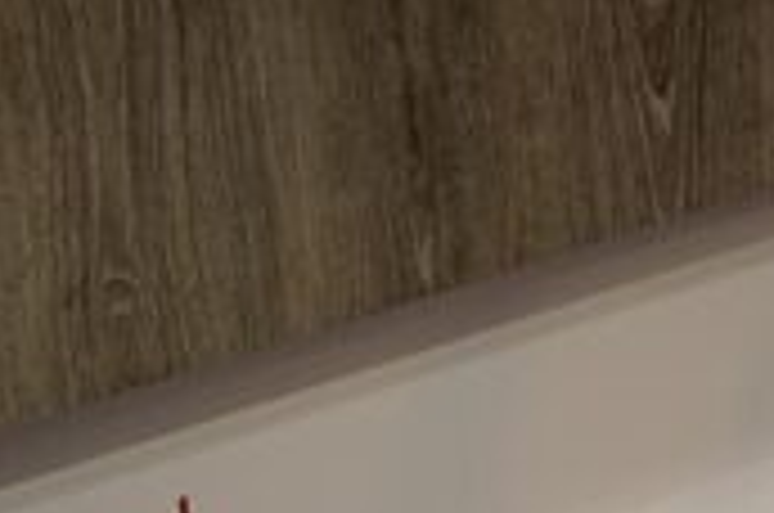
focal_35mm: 121
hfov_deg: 14.5
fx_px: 2597
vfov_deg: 9.9
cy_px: -729
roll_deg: -2.5
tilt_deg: -13.0
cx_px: 1462
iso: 50
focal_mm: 4.25
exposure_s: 1/50
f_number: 1.8
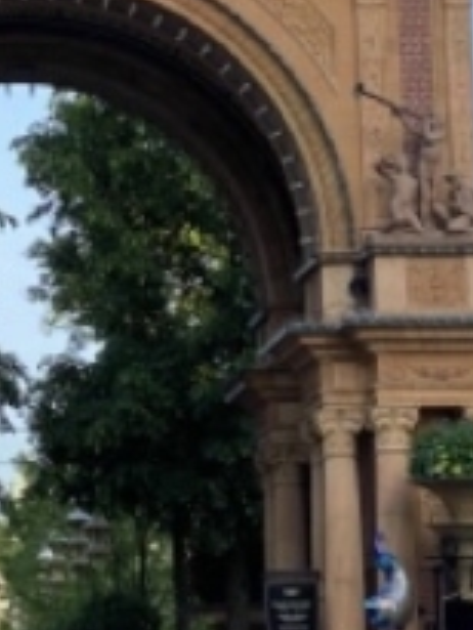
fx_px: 2766
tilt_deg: +9.9
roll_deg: +1.9
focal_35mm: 152
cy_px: 135
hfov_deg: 9.7
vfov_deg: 12.9
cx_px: 52
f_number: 2
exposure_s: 1/500
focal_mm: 6
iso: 20
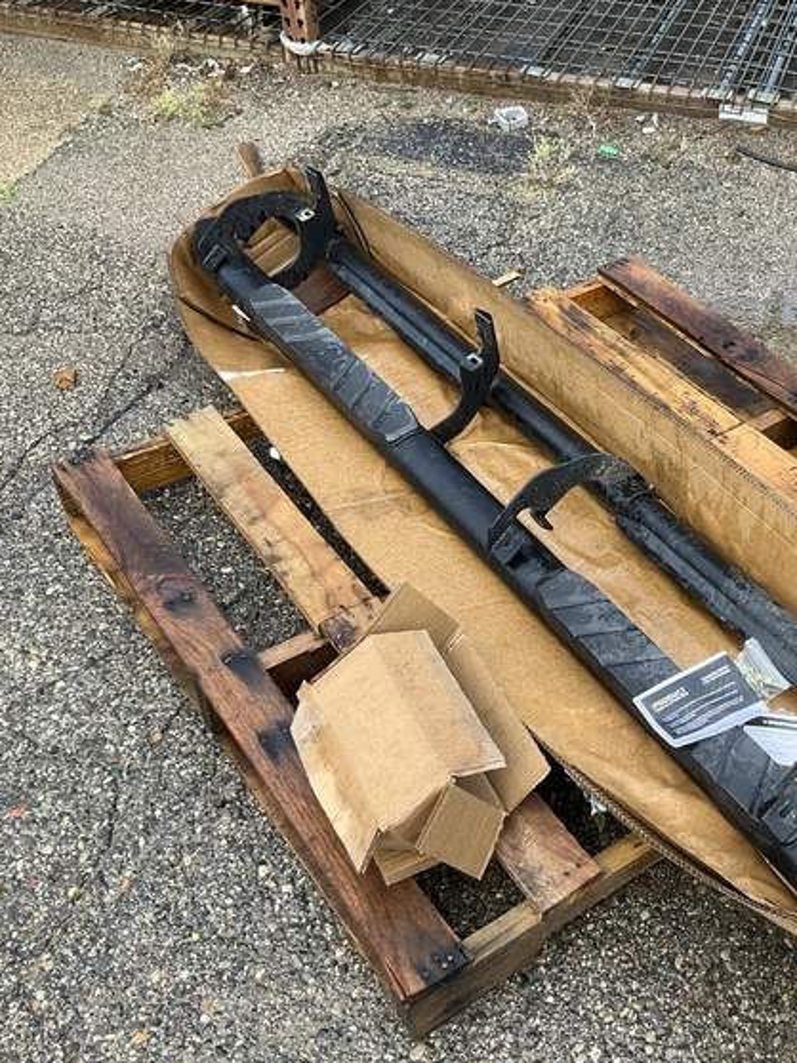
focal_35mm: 39
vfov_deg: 47.9
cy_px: 531
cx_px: 612
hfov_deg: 35.8
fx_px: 1198
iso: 20
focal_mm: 3
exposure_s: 1/134
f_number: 1.8
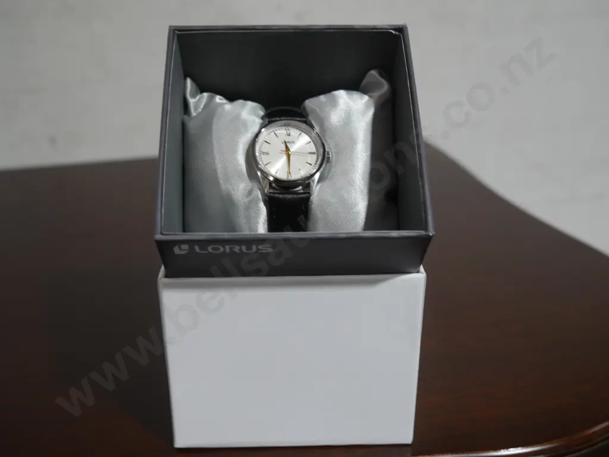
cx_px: 304
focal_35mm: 40
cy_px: 228
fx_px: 704
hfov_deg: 46.8
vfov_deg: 36.0
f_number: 4.5
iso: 400
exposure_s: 1/60
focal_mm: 20
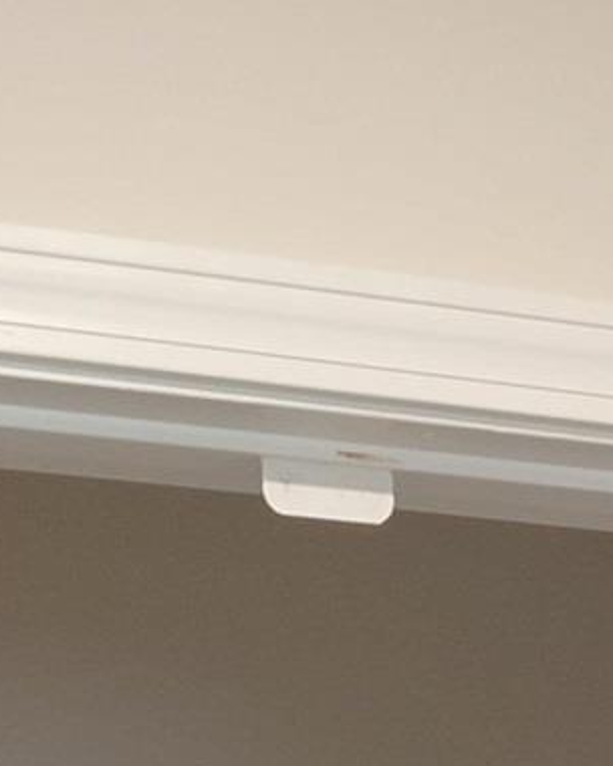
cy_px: 2129
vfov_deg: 10.3
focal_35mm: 148
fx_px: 3356
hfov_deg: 10.4
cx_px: 147
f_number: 1.8
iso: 125
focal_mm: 4.69
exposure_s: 1/60
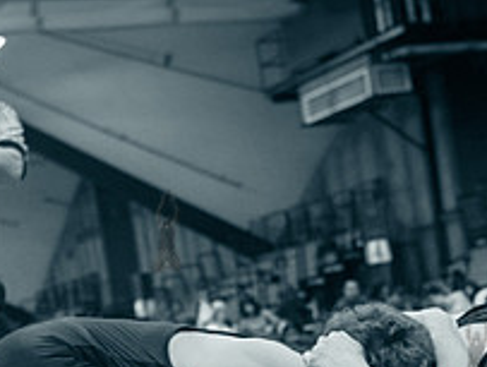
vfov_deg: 14.8
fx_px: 1353
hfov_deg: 20.3
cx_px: 166
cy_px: 462
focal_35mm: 96
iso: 2500
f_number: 4.5
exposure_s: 1/250
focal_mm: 35
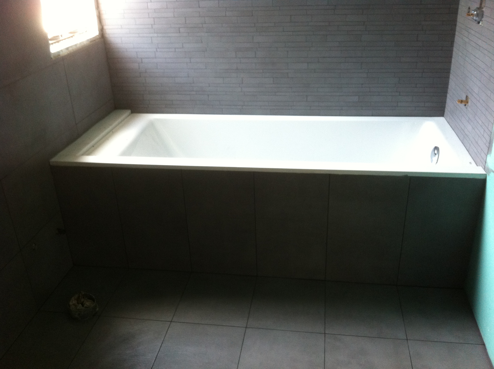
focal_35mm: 35
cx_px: 247
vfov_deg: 40.6
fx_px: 499
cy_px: 184
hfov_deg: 52.7
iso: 160
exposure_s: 1/17
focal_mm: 3.85
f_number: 2.8
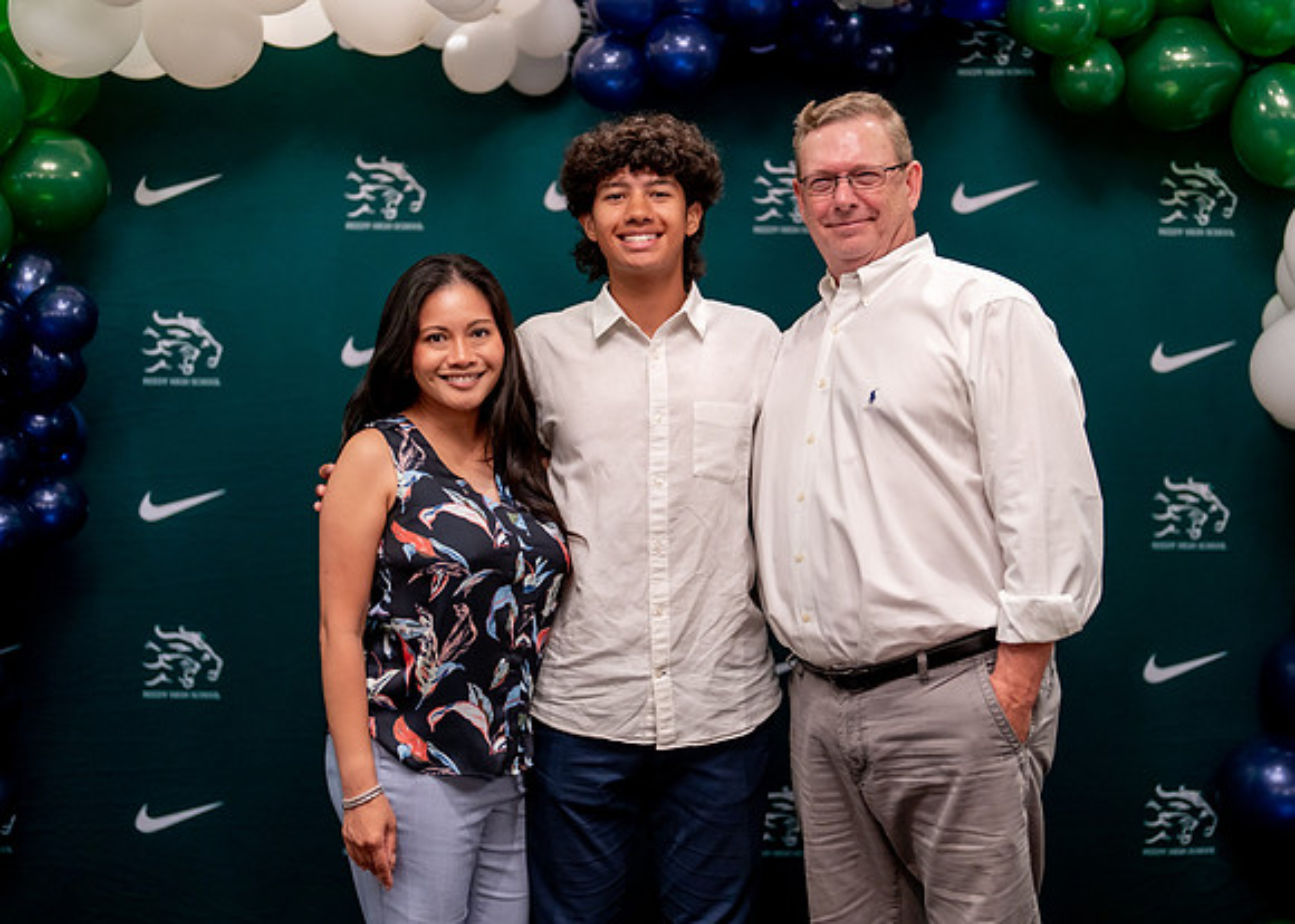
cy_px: 467
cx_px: 709
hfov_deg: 36.2
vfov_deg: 26.3
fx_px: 1981
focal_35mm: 54
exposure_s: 1/320
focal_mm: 50
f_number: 1.2
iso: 800
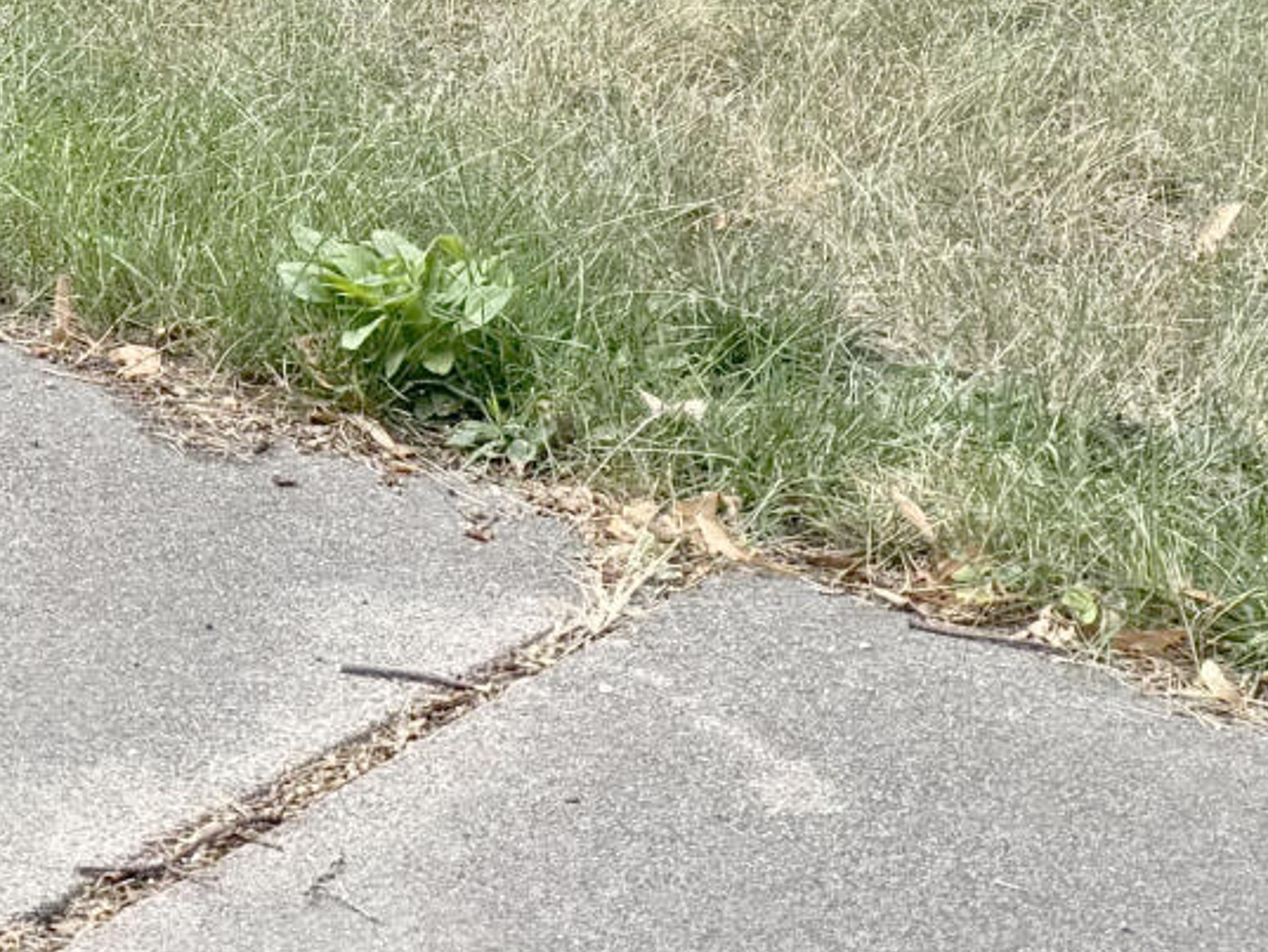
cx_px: -1190
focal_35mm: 134
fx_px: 4910
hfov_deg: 13.0
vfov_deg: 10.5
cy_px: -666
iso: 80
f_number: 1.78
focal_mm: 6.76
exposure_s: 1/938
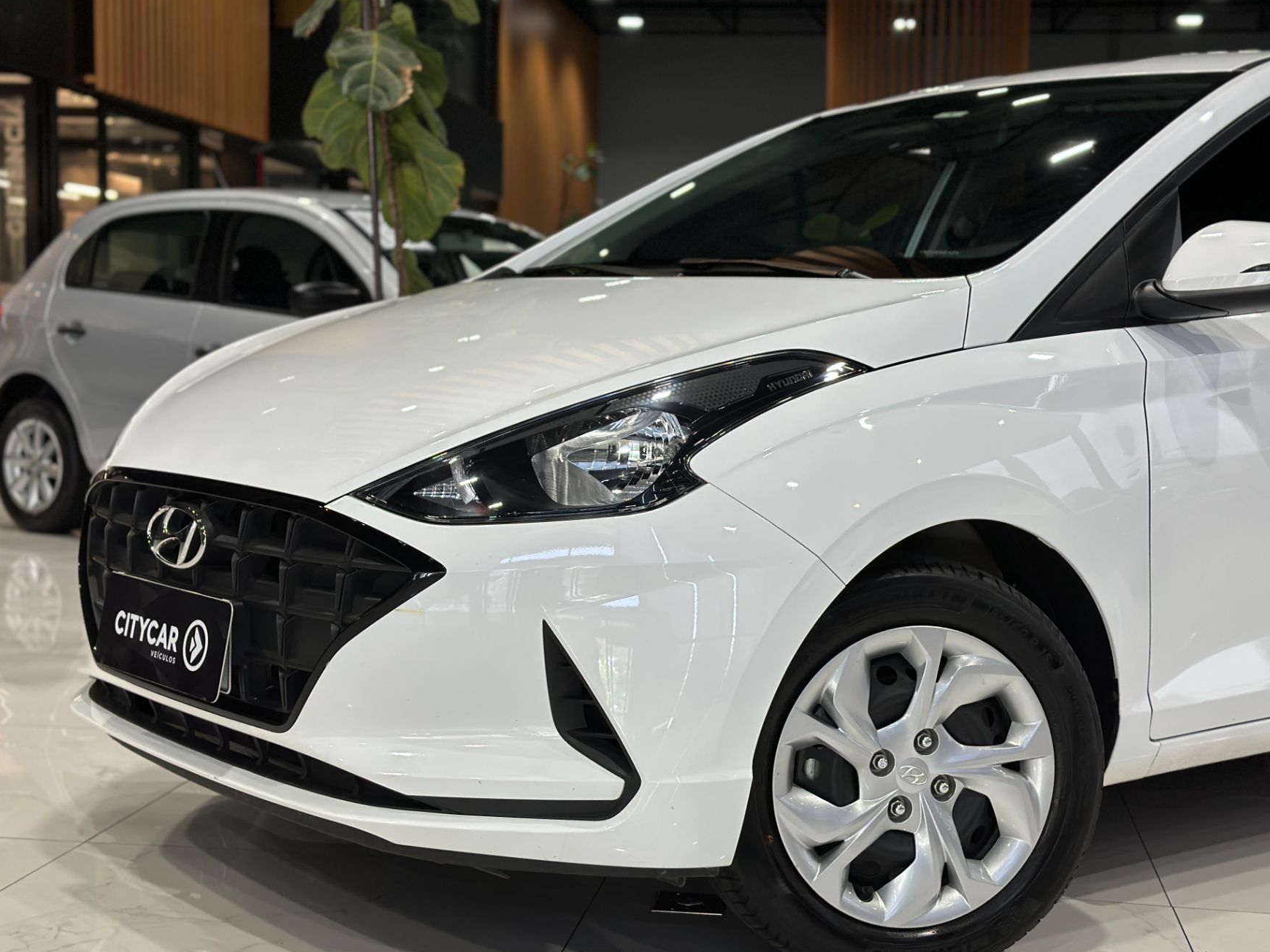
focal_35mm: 53
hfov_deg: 36.2
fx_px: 1944
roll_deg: -1.6
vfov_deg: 27.5
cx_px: 675
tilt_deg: -5.2
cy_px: 494
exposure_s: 1/170
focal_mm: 6.86
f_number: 1.78
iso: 100
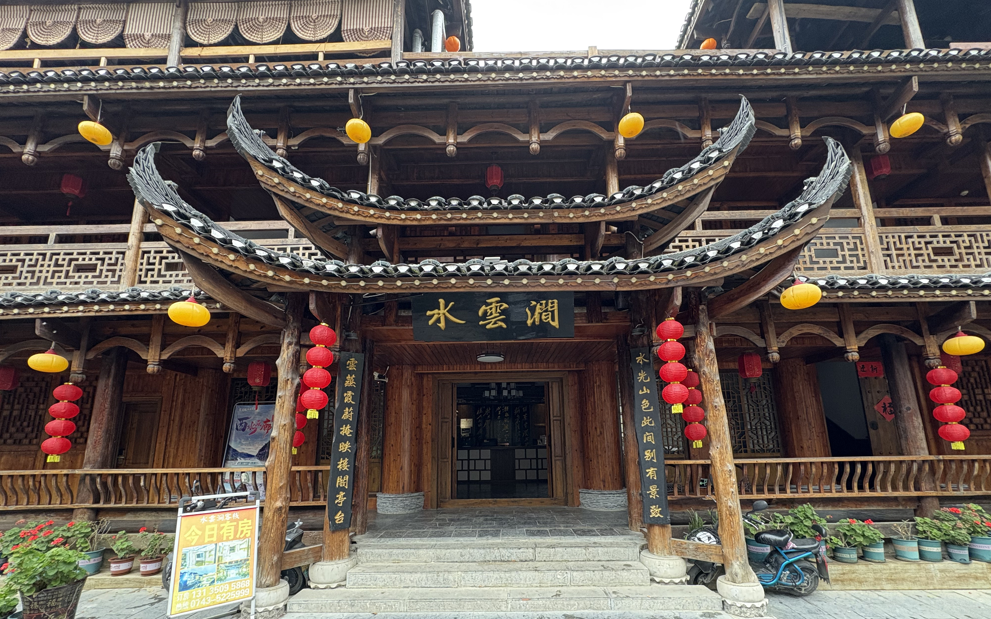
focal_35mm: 15
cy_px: 365
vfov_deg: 74.1
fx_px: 405
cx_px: 499
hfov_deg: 101.5
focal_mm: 2.22
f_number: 2.2
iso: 320
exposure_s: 1/60
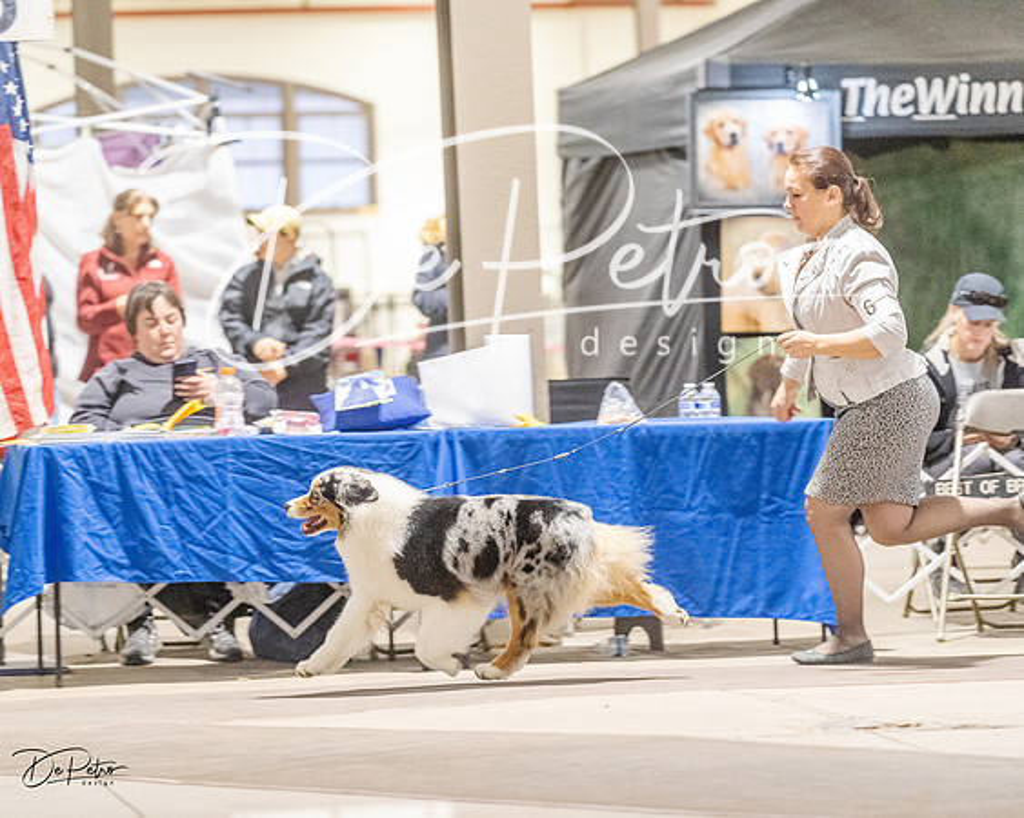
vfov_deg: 10.4
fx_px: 4504
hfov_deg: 13.0
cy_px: 409
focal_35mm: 149
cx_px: 444
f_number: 3.2
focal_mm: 132
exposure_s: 1/320
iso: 6400
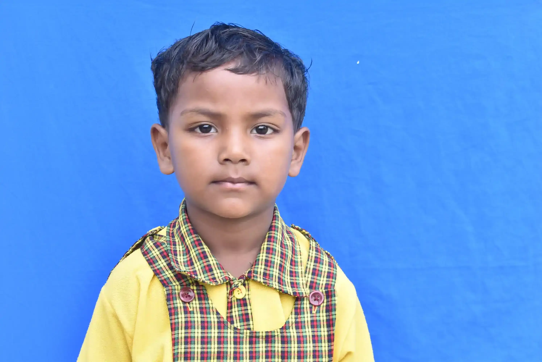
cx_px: 271
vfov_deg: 23.8
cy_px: 181
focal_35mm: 57
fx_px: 859
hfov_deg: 35.0
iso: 500
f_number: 7.1
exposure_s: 1/60
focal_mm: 38
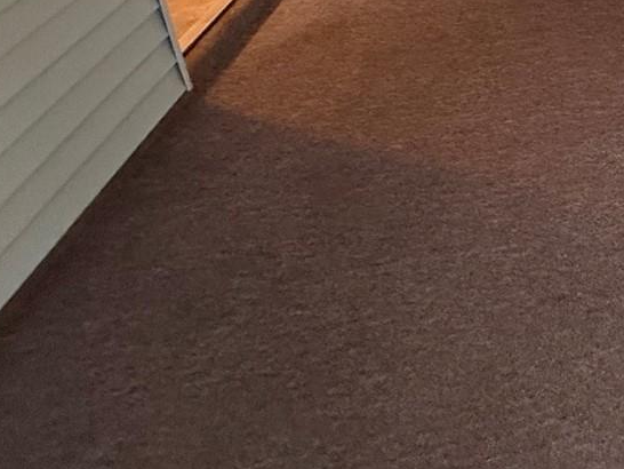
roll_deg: +0.3
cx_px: 808
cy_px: -206
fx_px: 739
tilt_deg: -14.8
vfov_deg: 26.8
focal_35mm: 41
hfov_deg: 33.6
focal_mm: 2.22
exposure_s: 1/60
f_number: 2.2
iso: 400
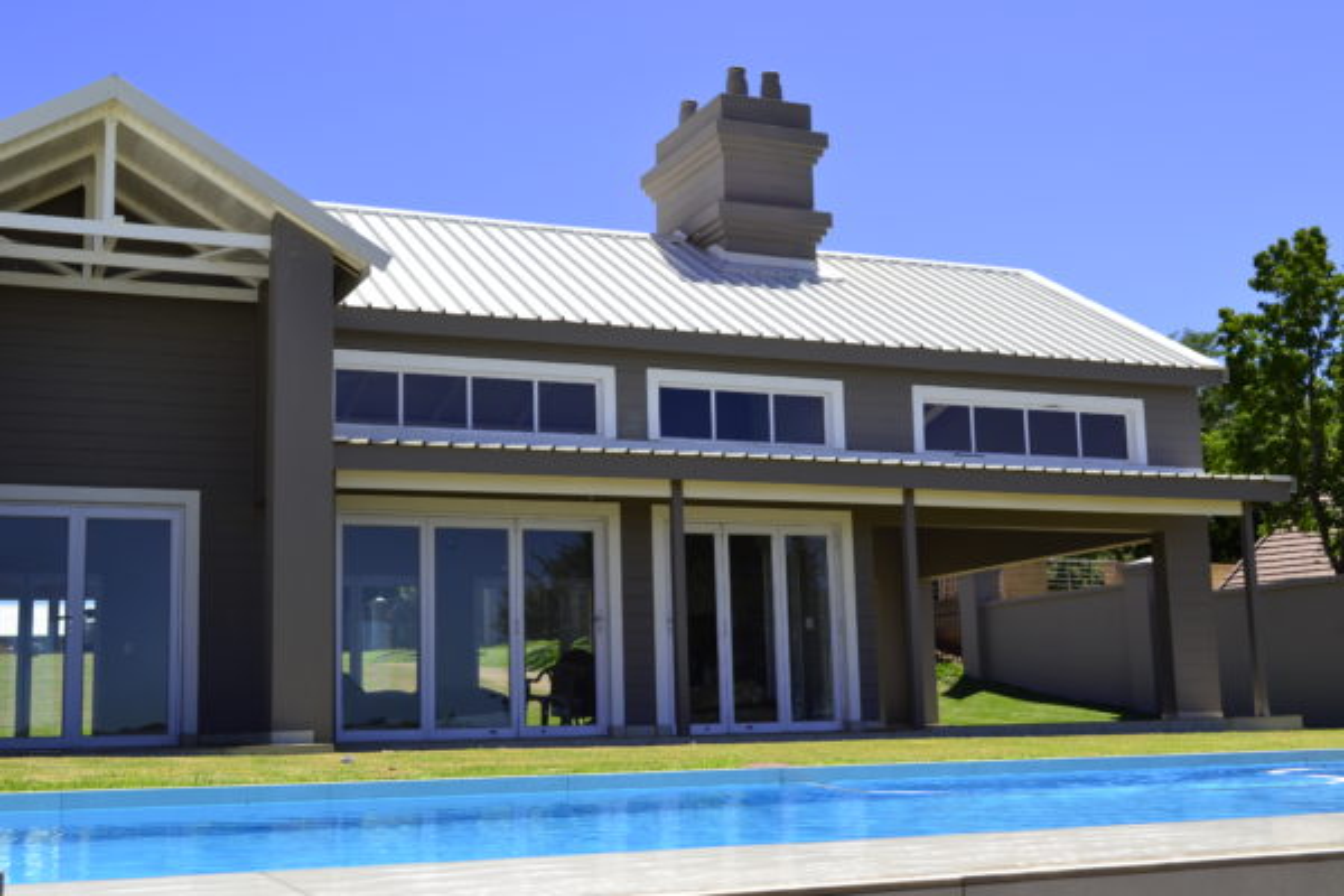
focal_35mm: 45
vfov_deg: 29.9
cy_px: 448
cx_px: 672
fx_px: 1680
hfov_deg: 43.6
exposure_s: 1/320
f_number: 8
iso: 200
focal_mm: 30
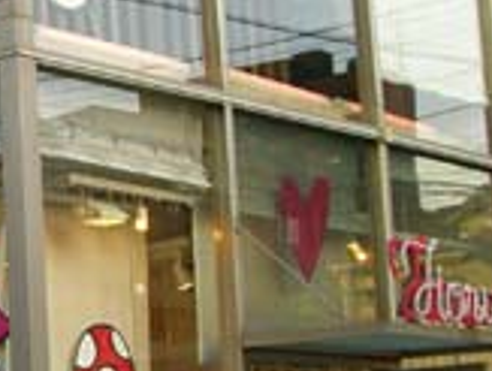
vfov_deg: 11.6
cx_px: -175
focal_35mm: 128
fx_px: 1823
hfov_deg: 14.6
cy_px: 279
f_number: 4.3
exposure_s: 1/80
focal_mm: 6.2
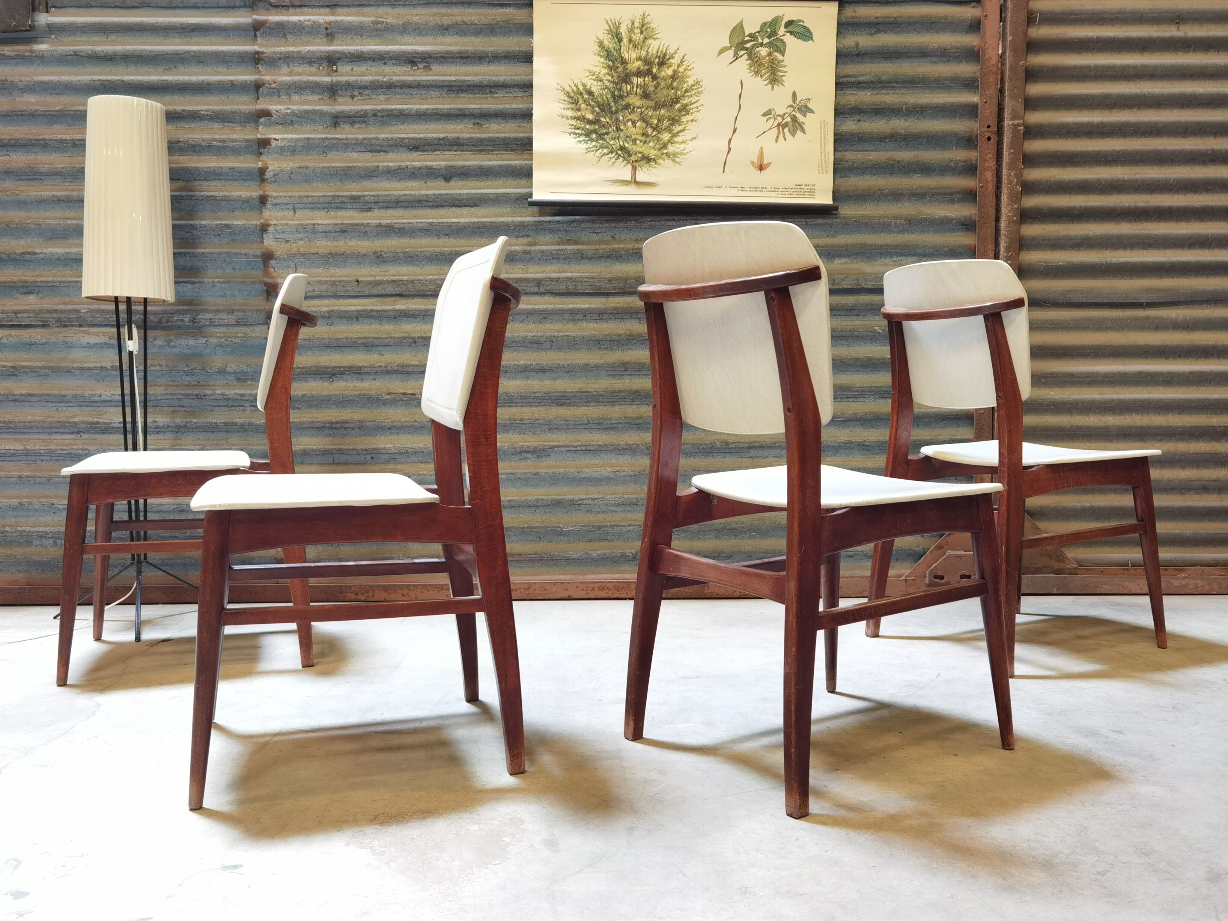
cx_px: 614
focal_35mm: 31
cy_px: 460
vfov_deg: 45.4
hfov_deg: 58.4
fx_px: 1100
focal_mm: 6.71
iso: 400
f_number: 1.9
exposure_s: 1/33.3
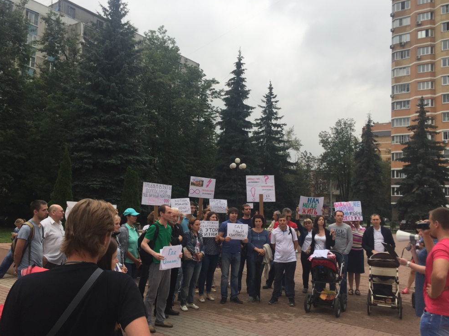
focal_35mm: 30
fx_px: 389
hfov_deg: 60.0
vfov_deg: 46.8
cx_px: 222
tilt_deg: +5.0
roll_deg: -2.7
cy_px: 170
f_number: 2.2
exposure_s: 1/439
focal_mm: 4.15
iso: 32
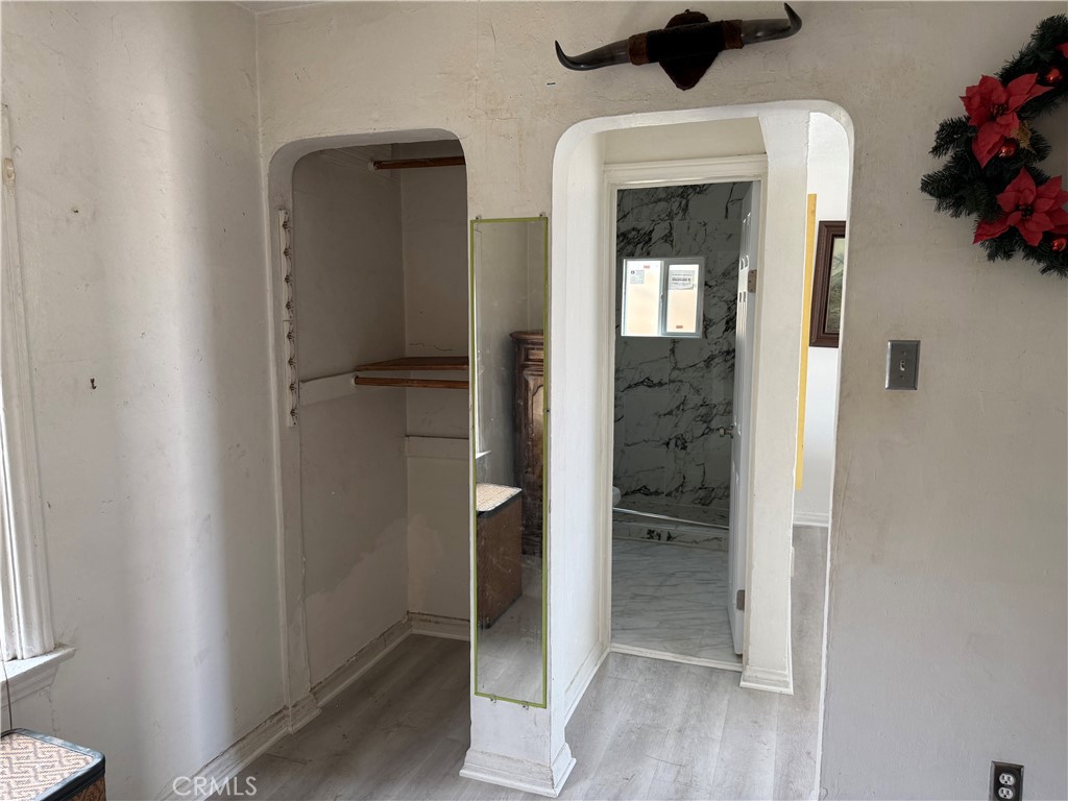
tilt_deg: -6.8
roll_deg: -0.6
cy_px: 400
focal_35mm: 24
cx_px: 534
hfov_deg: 71.6
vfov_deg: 56.8
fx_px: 740
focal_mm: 6.76
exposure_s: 1/158
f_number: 1.78
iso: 125
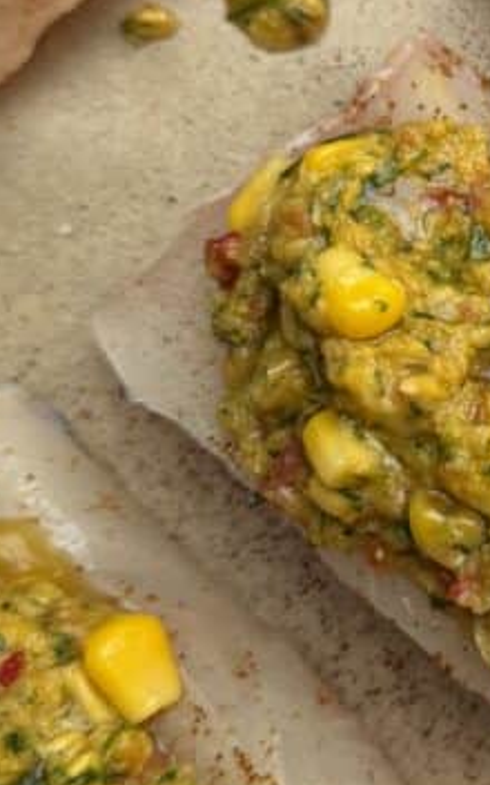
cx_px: 659
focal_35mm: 74
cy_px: 277
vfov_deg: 27.7
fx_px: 1581
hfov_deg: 16.5
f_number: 1.78
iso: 64
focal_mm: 6.76
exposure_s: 1/121
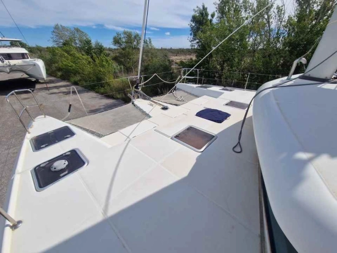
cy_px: 126
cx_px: 168
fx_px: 127
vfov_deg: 90.0
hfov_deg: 106.2
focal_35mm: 13
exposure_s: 1/4688
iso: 50
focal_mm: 2.2
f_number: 2.2
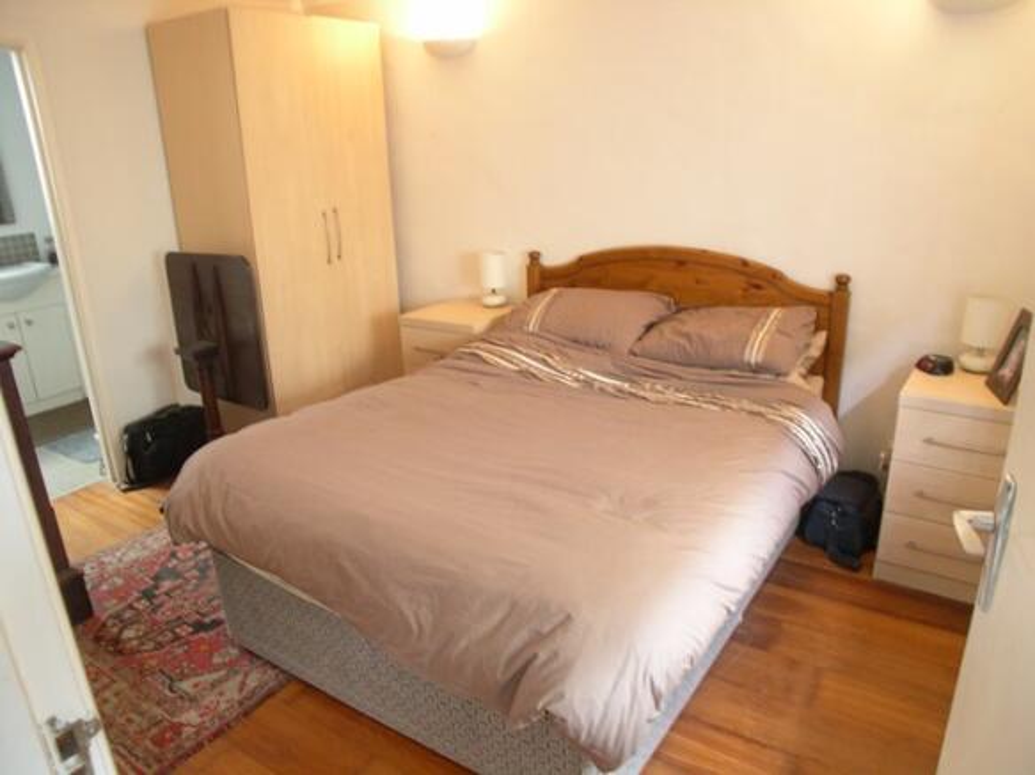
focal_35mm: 38
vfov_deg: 37.7
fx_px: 1136
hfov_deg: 49.0
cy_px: 388
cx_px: 518
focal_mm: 8
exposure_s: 1/4.8
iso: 194
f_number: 2.8
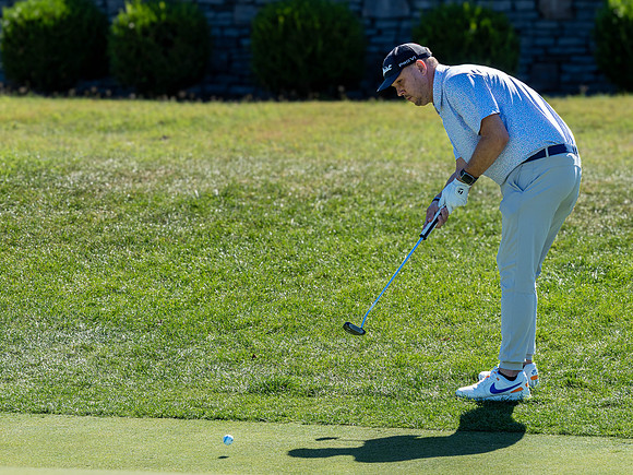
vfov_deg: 3.4
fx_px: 8100
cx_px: 343
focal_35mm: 443
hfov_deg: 4.5
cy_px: 217
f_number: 5.6
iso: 200
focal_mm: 200
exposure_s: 1/320
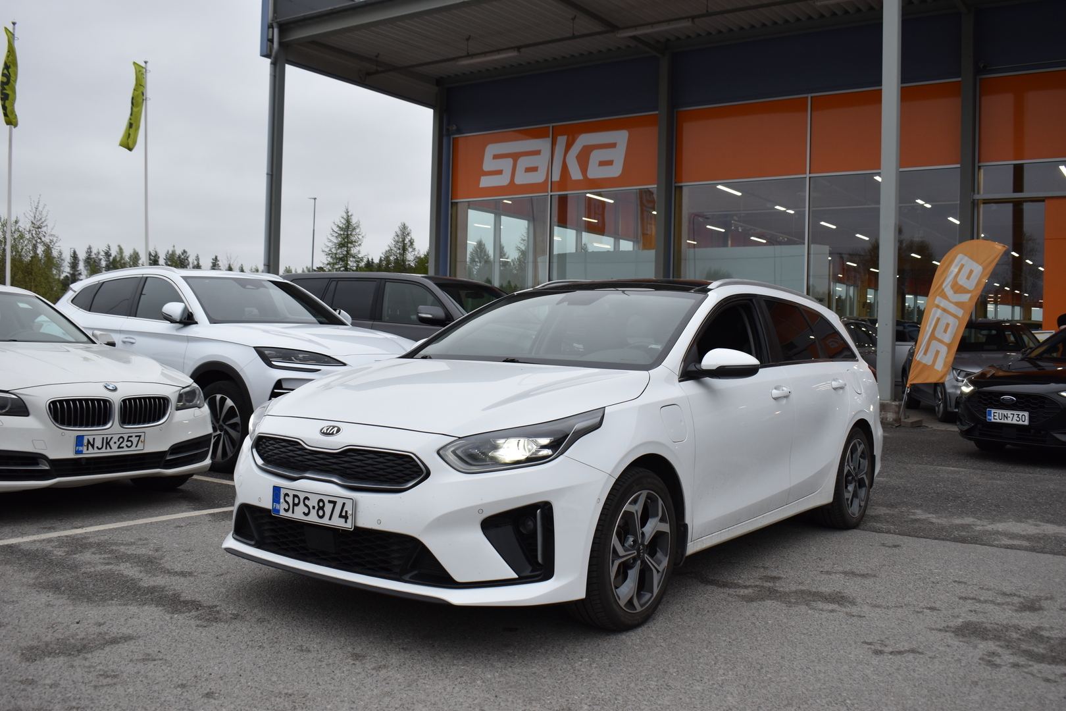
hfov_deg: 57.2
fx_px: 977
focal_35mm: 33
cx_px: 533
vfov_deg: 40.0
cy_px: 356
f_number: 5.6
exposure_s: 1/180
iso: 200
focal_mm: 22
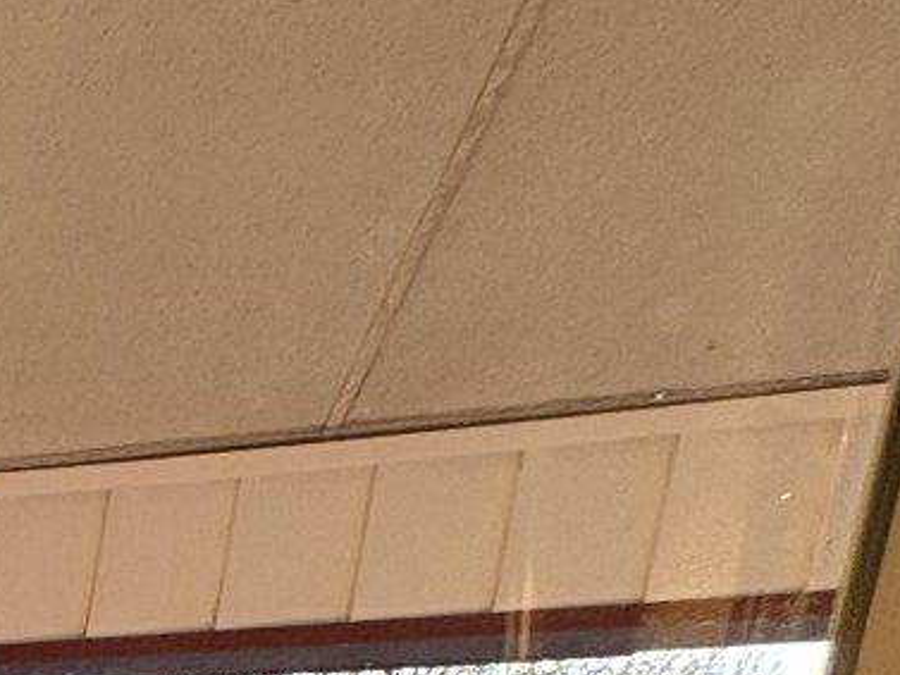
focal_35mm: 76
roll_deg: -1.0
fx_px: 1977
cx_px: -1408
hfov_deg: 14.0
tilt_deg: -11.0
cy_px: 1412
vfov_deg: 15.1
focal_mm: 2.22
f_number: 2.2
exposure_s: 1/133
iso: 50
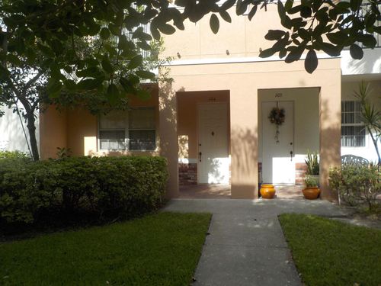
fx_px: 330
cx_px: 190
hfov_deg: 60.0
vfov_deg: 46.8
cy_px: 143
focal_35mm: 30
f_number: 3.3
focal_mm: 4.1
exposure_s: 1/800
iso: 125
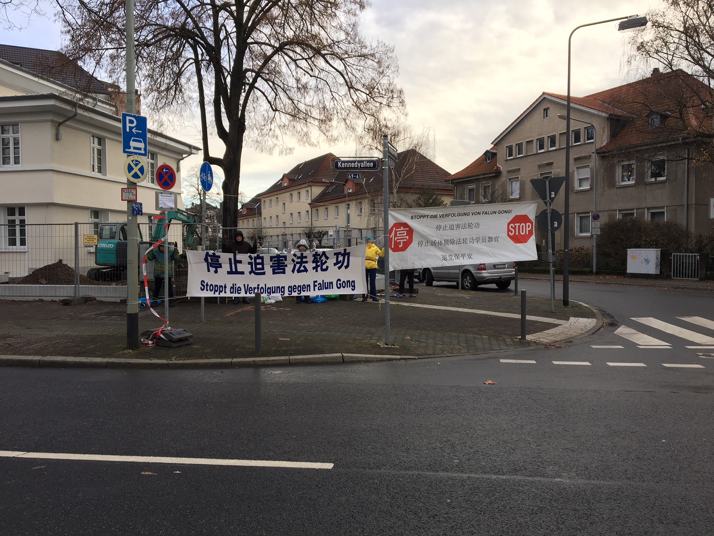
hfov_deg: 61.7
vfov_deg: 48.2
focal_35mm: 29
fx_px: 598
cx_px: 357
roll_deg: +0.2
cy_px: 268
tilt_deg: -0.3
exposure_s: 1/255
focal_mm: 4.15
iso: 25
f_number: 2.2
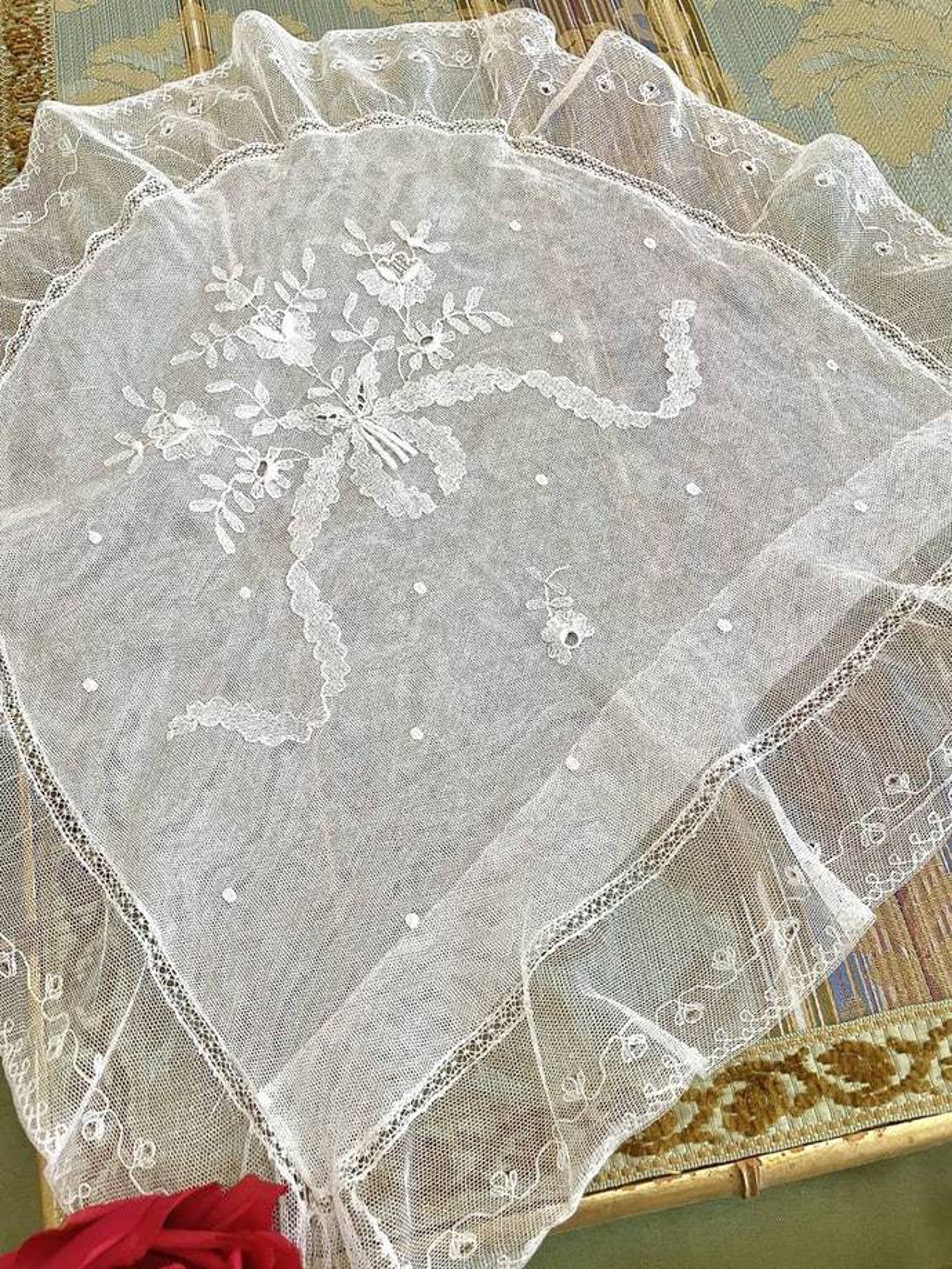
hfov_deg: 53.1
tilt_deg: -69.0
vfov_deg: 67.3
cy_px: 634
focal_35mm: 26
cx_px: 476
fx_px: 953
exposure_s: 1/73
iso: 125
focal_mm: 4.2
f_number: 1.6
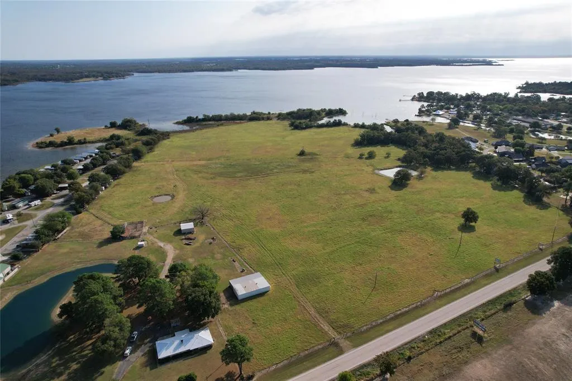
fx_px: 349
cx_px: 286
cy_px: 190
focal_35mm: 22
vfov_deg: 57.2
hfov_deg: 78.6
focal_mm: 8.38
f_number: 2.8
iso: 150
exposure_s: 1/3000
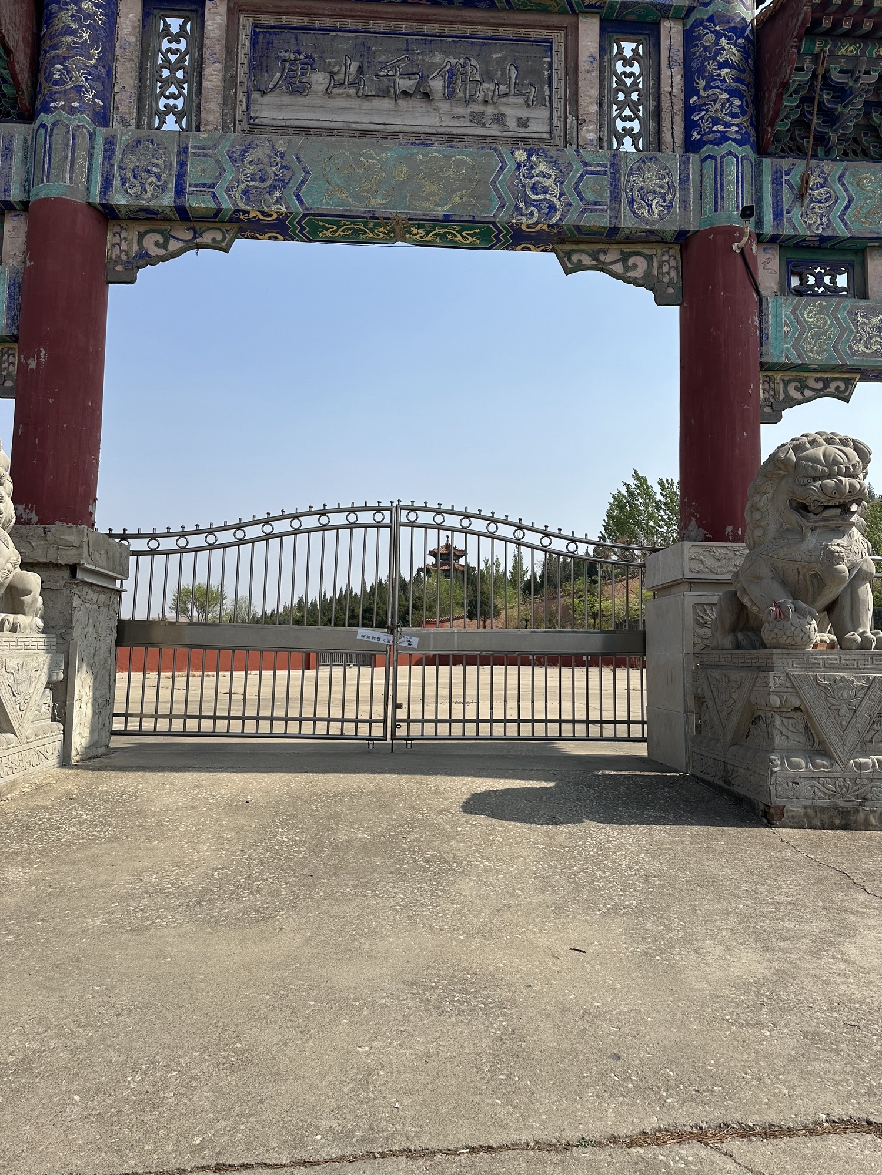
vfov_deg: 71.6
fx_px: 815
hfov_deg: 56.8
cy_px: 588
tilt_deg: +6.1
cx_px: 441
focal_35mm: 24
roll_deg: -1.3
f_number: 1.78
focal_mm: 6.86
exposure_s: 1/6623
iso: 80
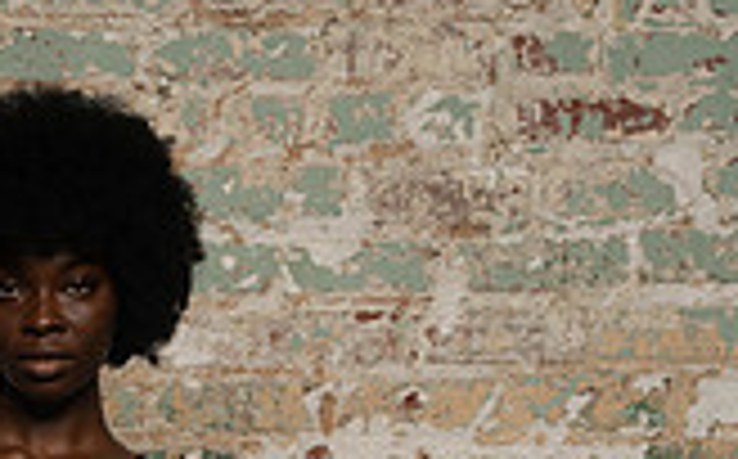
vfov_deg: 5.4
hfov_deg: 8.8
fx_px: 4780
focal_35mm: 238
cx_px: 79
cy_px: 954
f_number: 6.3
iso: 200
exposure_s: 1/160
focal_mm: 85
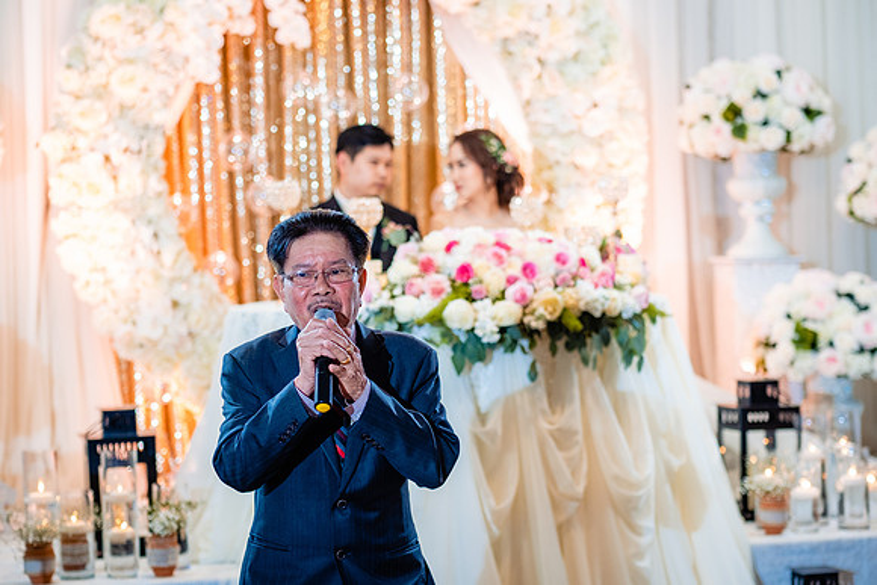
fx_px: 2370
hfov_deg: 21.0
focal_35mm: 97
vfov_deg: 14.1
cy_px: 298
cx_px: 437
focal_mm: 56
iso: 640
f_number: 2
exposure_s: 1/200
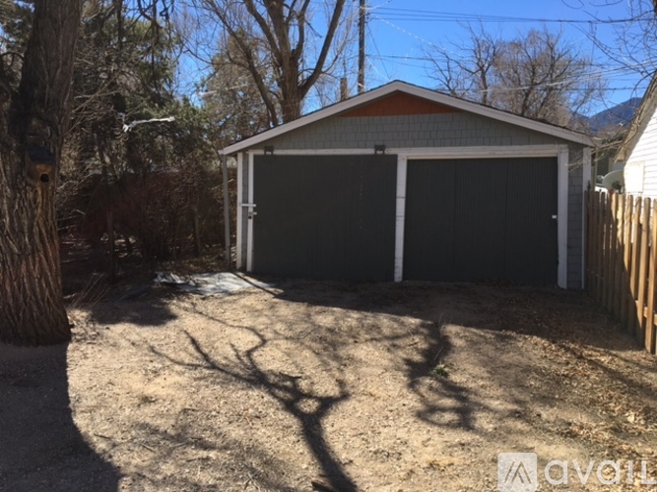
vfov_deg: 48.2
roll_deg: -0.3
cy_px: 246
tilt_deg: -6.9
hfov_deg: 61.7
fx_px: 550
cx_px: 328
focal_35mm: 29
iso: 25
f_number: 2.2
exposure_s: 1/761
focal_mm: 4.15
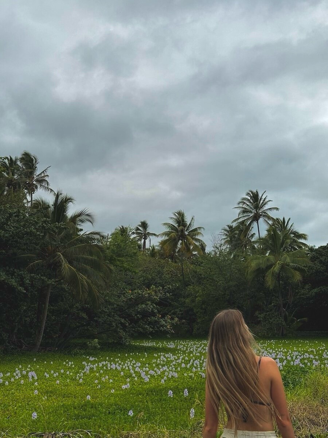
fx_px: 606
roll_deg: +0.6
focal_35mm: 48
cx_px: 164
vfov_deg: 39.7
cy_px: 219
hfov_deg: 30.3
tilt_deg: +10.3
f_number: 1.78
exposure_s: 1/593
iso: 64
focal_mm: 6.76
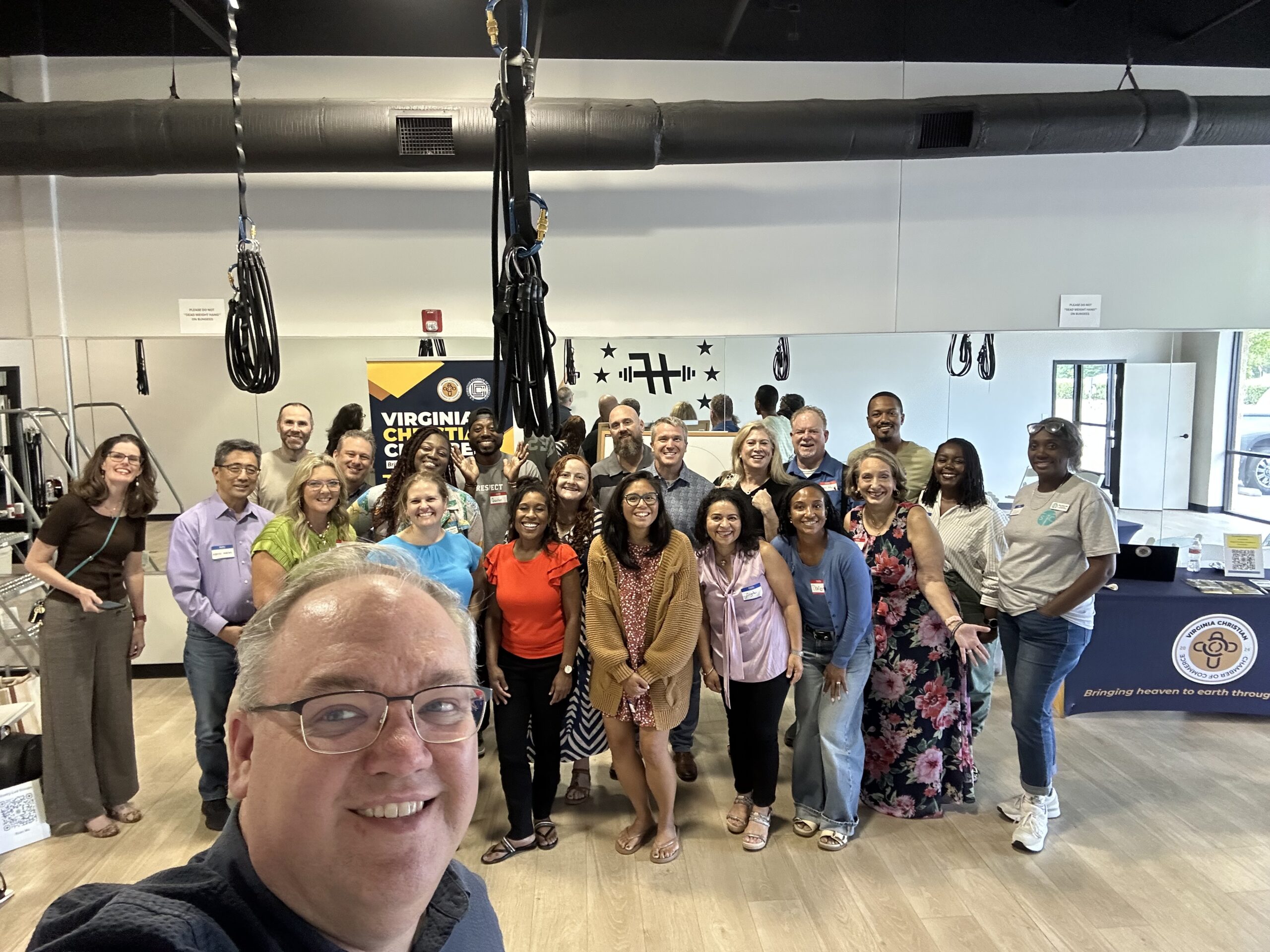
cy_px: 476
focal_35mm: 23
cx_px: 635
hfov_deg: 73.9
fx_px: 844
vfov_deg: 58.9
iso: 200
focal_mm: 2.69
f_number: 1.9
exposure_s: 1/60
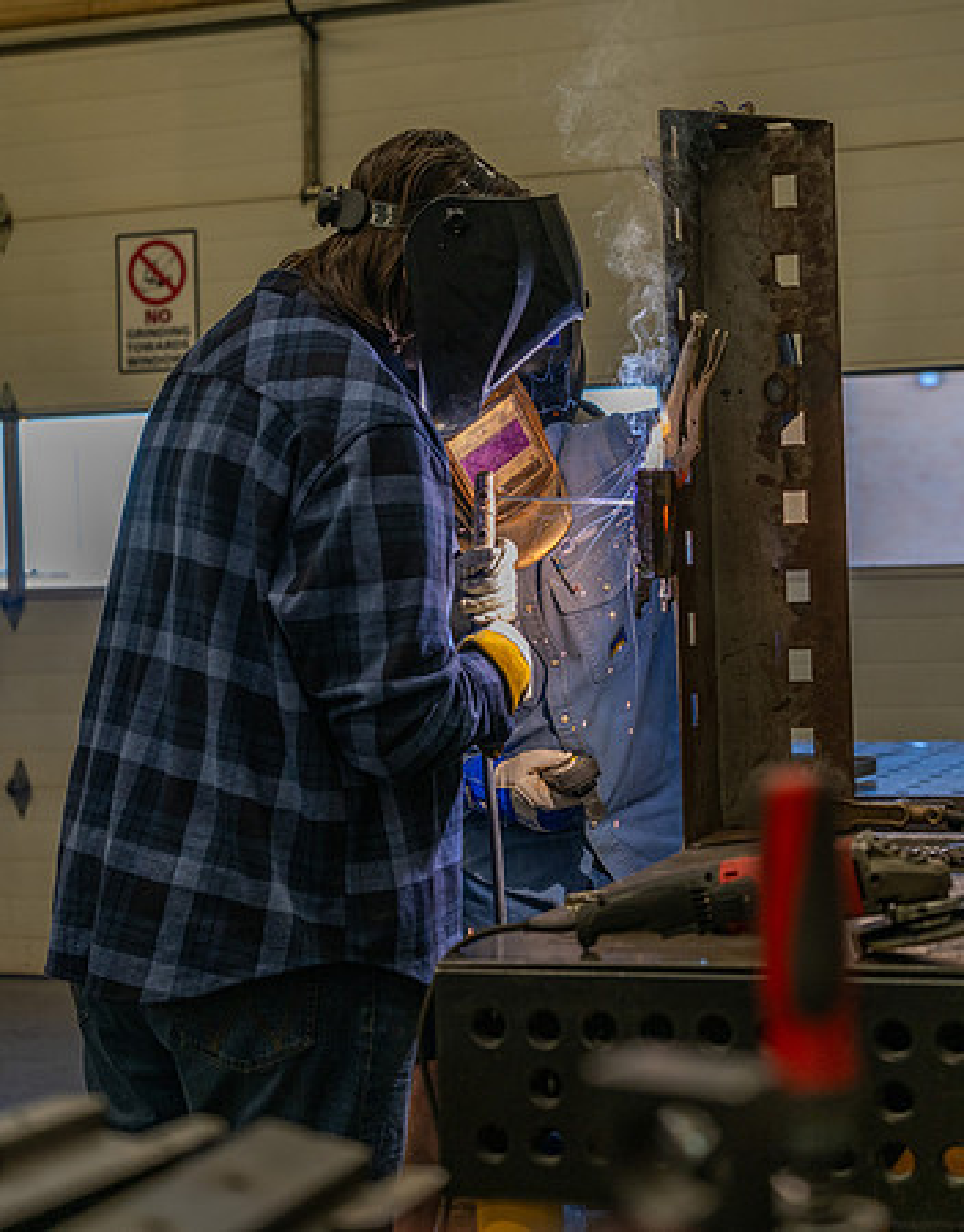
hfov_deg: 25.4
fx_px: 2136
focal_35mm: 59
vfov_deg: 32.2
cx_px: 602
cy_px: 625
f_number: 2.8
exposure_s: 1/400
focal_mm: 40
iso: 320
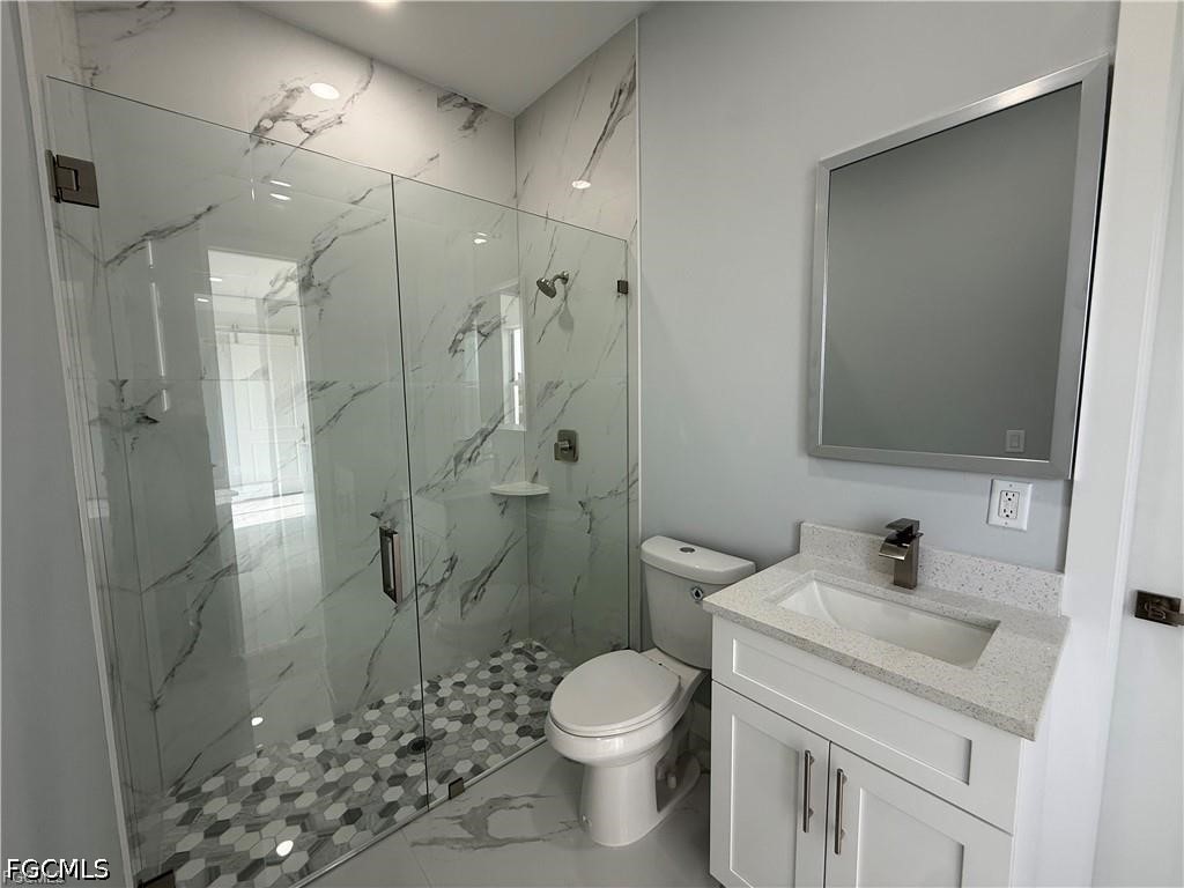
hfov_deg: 102.1
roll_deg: +0.4
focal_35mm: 14
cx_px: 592
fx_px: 479
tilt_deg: -5.8
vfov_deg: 85.7
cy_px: 444
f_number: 2.2
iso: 100
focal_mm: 2.22
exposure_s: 1/99
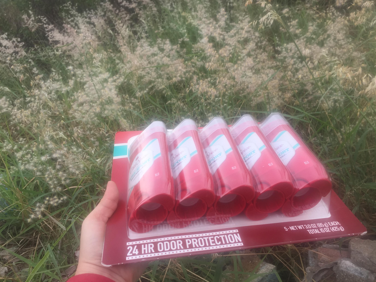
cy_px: 141
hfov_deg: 61.7
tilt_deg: -21.0
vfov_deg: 48.2
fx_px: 315
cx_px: 188
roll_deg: +7.1
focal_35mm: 29
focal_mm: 4.15
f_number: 2.2
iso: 32
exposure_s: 1/139
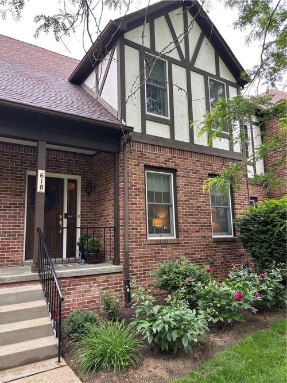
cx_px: 144
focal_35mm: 26
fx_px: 288
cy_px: 192
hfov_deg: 53.0
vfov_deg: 67.3
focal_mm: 5.96
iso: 100
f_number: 1.6
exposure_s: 1/121
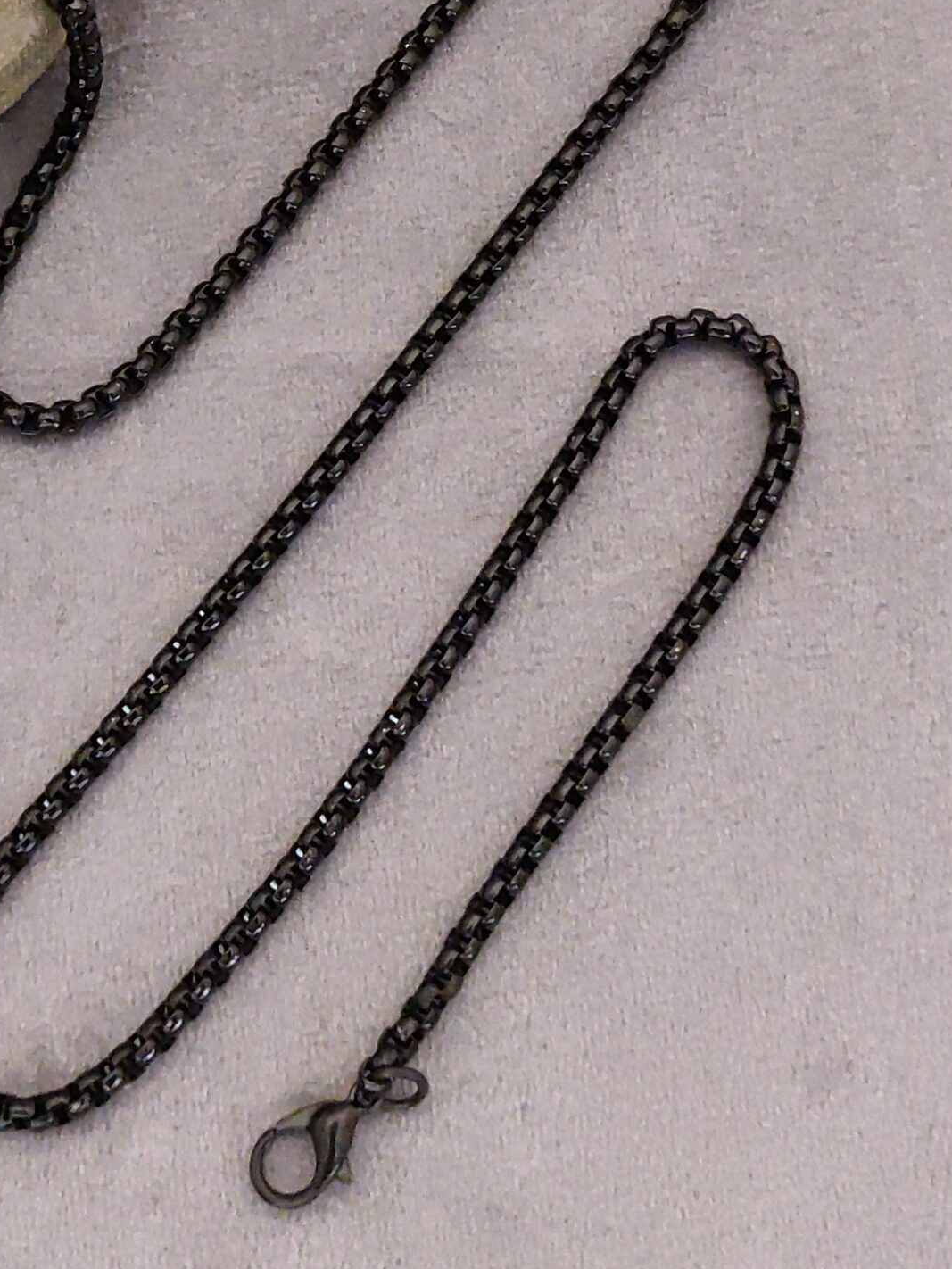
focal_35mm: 45
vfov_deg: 40.2
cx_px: 435
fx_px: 1650
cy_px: 235
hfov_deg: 32.2
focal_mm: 4.25
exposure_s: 1/14
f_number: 1.7
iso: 3200
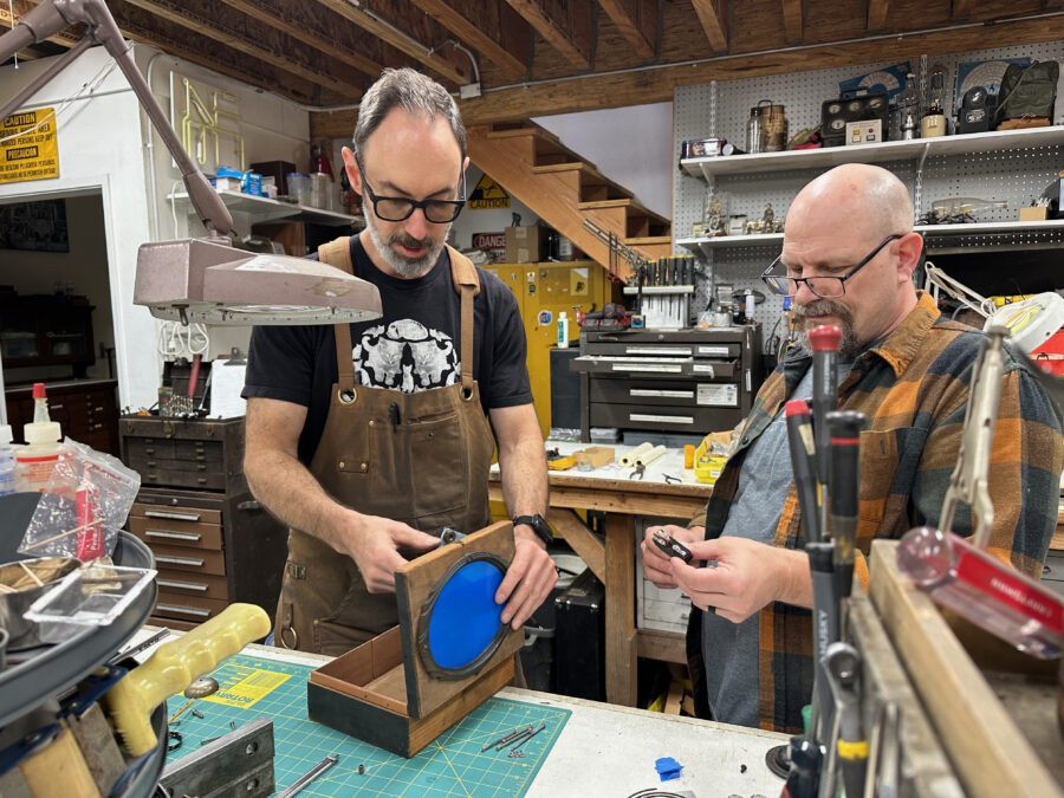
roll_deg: +1.0
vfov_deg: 56.8
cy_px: 399
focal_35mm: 24
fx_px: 738
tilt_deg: -6.5
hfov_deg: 71.6
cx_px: 532
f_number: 1.78
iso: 160
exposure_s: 1/60
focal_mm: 6.86
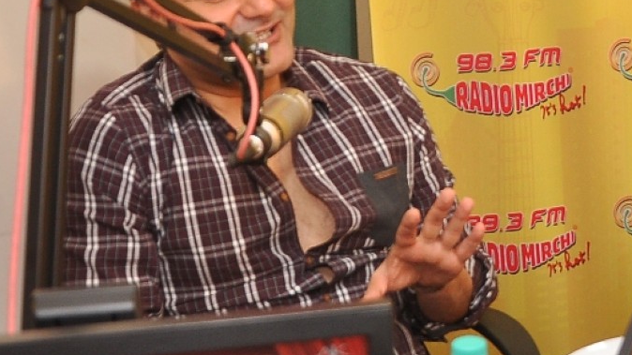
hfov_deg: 19.6
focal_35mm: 103
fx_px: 1720
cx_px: 751
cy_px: 75
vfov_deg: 11.8
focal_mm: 21
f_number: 3.8
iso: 400
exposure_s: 1/100
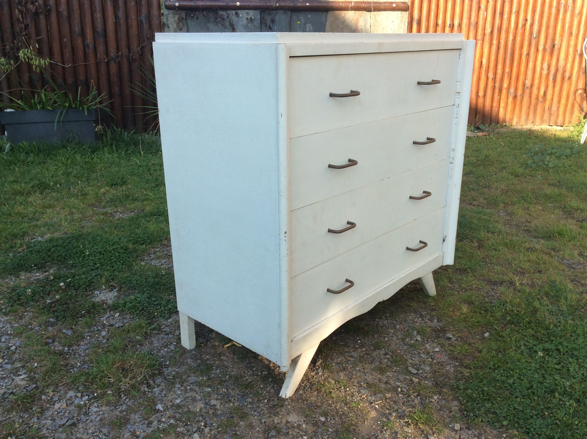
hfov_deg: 56.9
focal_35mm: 32
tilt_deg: -18.8
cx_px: 294
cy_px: 220
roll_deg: +0.2
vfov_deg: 44.1
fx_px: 542
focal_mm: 3.3
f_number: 2.4
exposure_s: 1/299
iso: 32
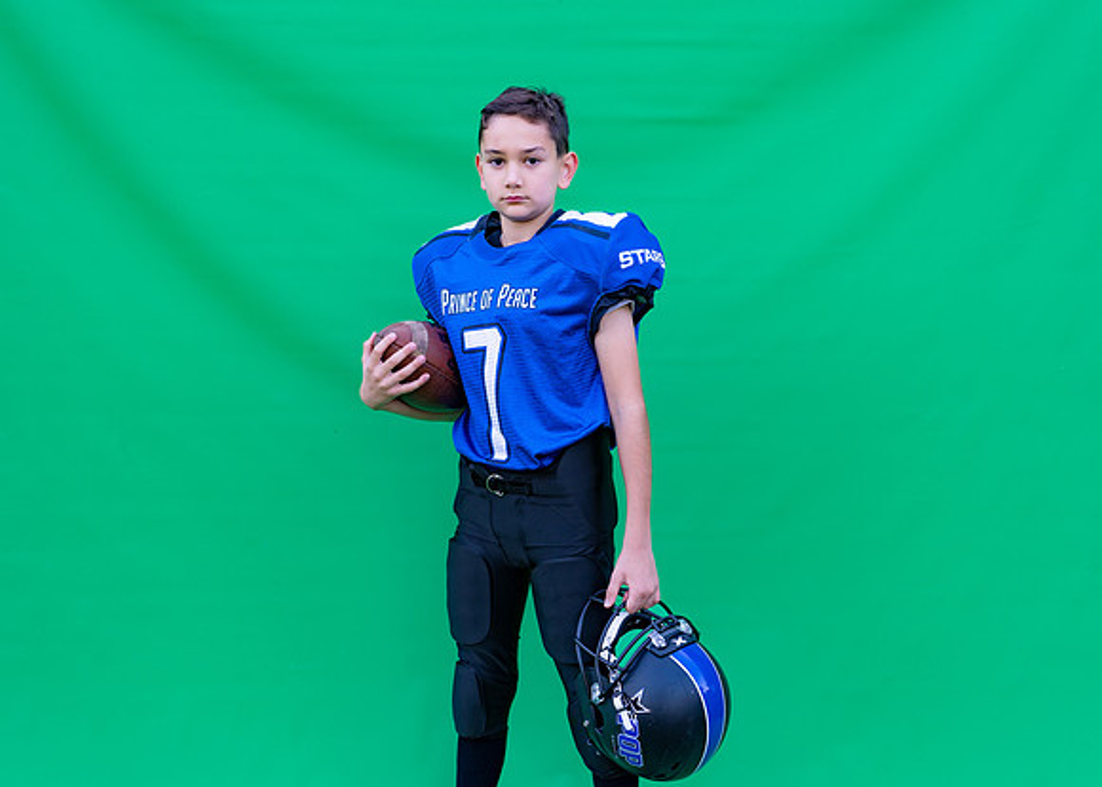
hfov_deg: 36.8
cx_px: 551
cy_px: 394
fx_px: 1656
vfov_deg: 26.7
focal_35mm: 53
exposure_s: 1/400
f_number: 2.8
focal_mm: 50
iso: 160
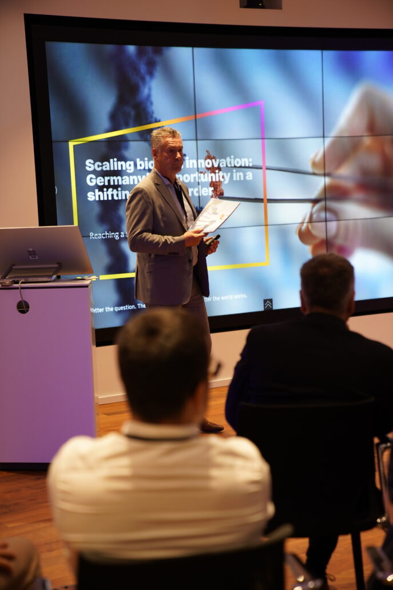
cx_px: 196
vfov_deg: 28.8
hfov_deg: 19.5
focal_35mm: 70
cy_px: 295
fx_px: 1146
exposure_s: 1/200
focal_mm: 70
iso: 800
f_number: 2.8
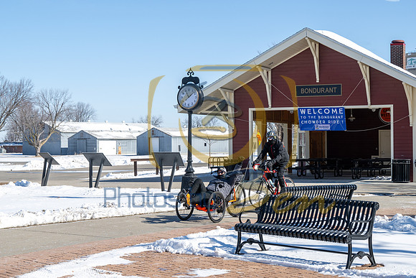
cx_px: 208
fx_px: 832
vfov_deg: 18.9
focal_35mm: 72
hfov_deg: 28.1
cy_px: 139
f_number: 10
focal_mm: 72
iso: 250
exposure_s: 1/500
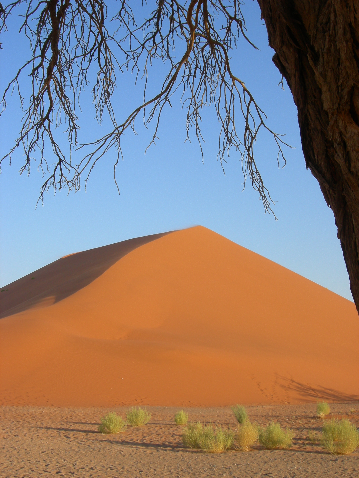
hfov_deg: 29.1
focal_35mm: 50
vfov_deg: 38.2
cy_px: 239
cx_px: 180
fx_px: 691
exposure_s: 1/112
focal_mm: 10.4
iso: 64
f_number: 6.9
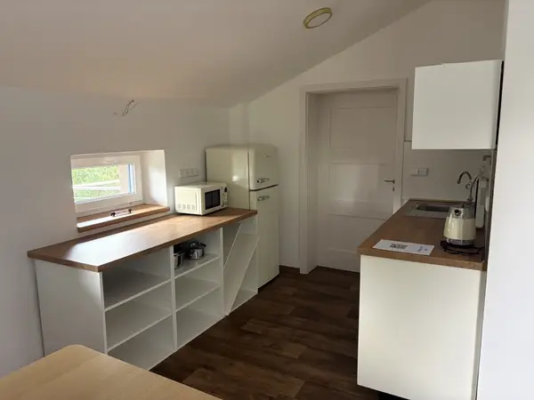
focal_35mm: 26
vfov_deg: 53.1
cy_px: 200
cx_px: 267
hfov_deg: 67.3
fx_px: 401
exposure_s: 1/60
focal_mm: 5.96
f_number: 1.6
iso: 250
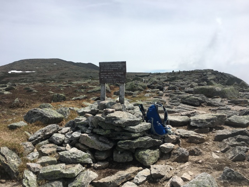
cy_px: 94
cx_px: 124
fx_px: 209
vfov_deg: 48.2
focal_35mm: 29
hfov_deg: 61.7
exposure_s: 1/2747
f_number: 2.2
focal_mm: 4.15
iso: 25
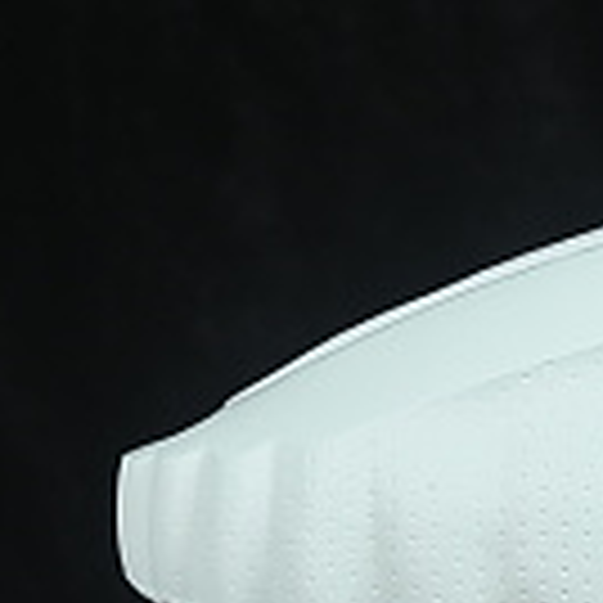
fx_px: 4671
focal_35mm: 237
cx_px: 814
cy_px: 241
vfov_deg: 7.4
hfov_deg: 7.3
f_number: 8
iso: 160
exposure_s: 1/80
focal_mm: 50
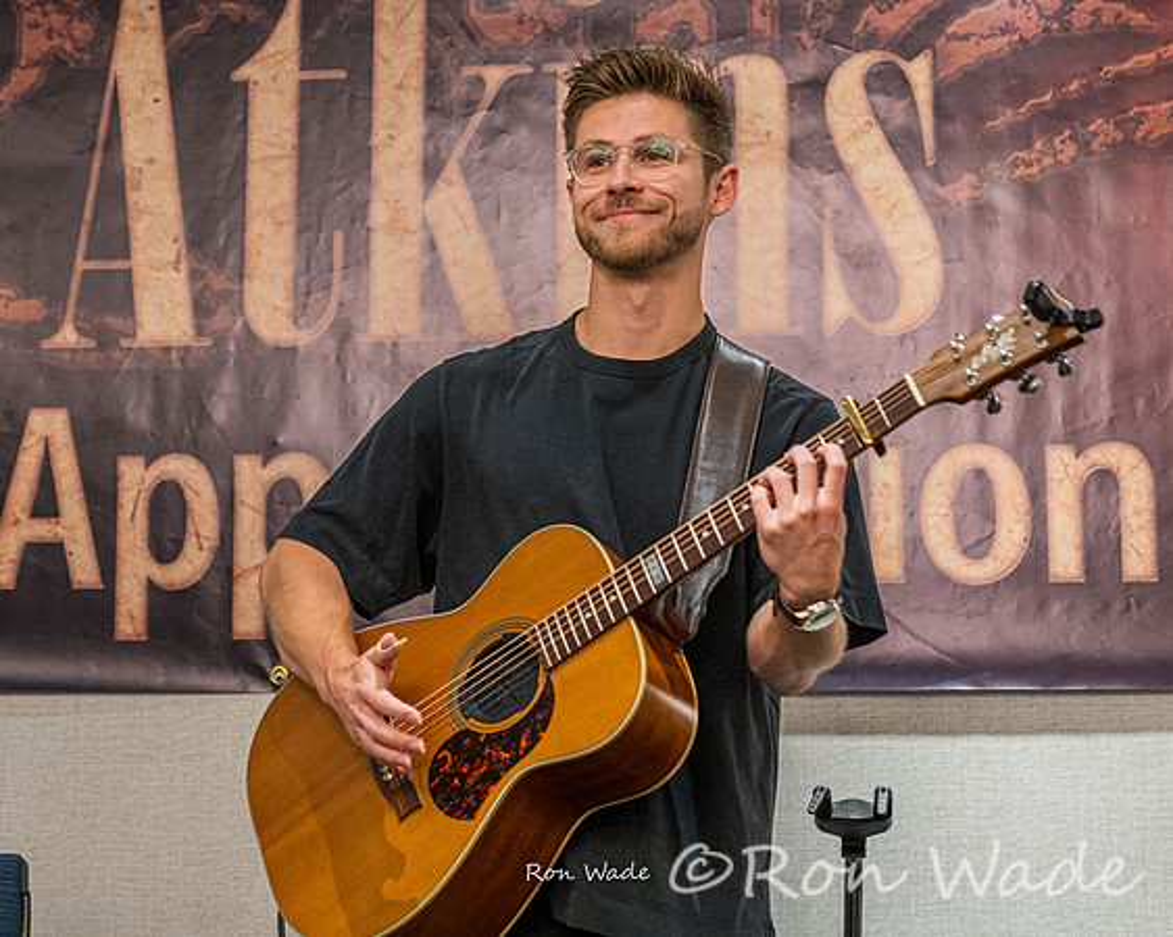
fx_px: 3593
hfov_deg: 18.5
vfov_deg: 14.8
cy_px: 324
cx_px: 442
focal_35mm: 104
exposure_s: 1/160
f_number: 4
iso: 2500
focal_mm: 70
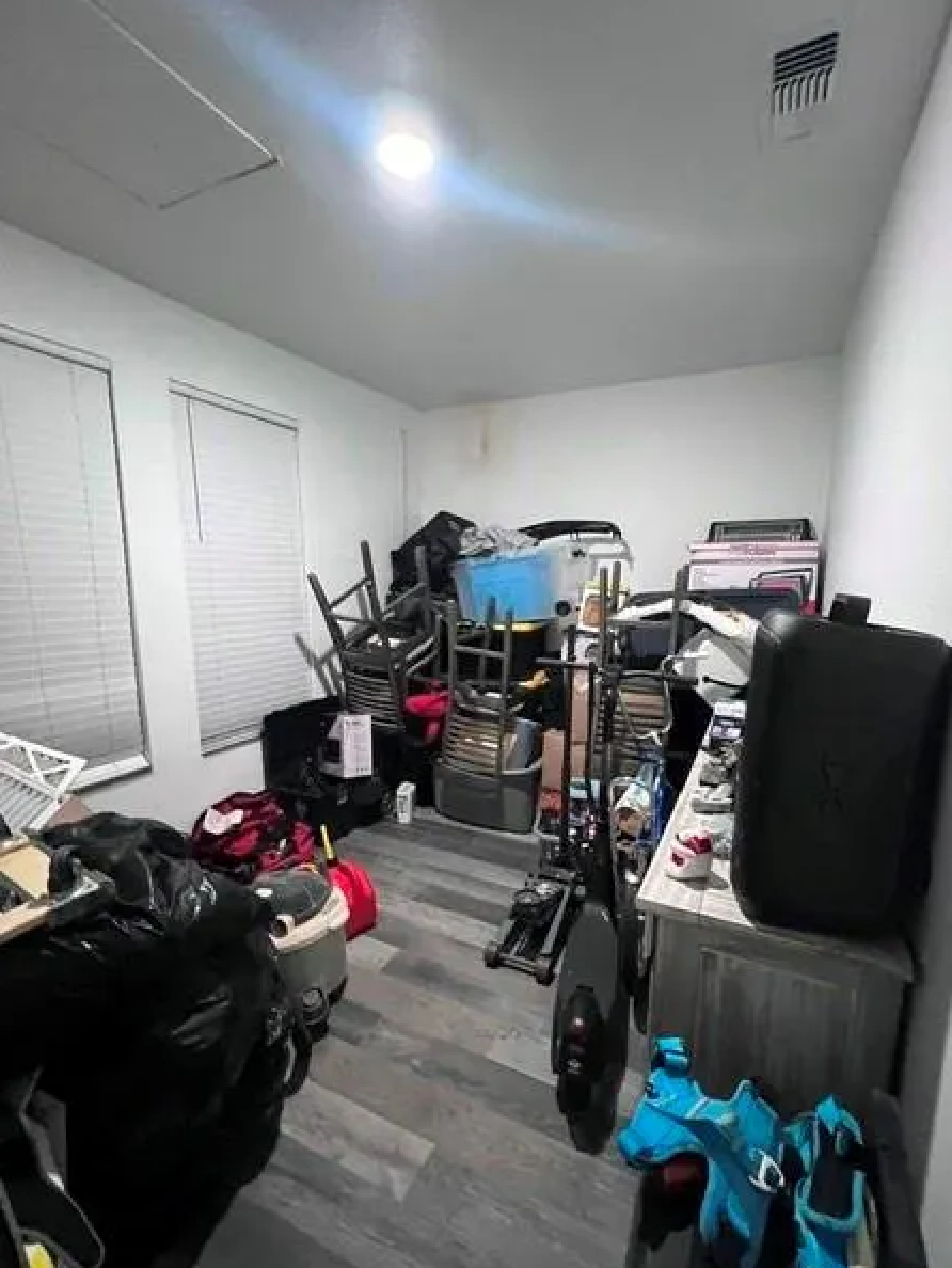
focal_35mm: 14
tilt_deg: -1.5
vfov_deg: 102.0
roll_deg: +0.9
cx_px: 508
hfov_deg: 85.6
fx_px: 513
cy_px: 666
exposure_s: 1/40
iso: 1000
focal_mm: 1.57
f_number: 1.8
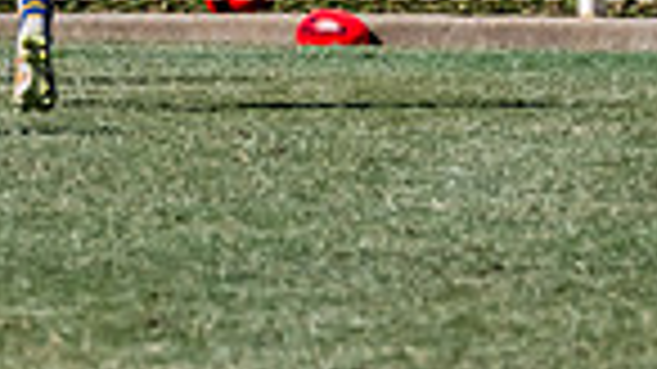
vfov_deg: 0.6
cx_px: -99
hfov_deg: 1.1
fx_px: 33784
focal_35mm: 1940
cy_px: -308
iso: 800
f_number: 14
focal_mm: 420
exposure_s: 1/1600
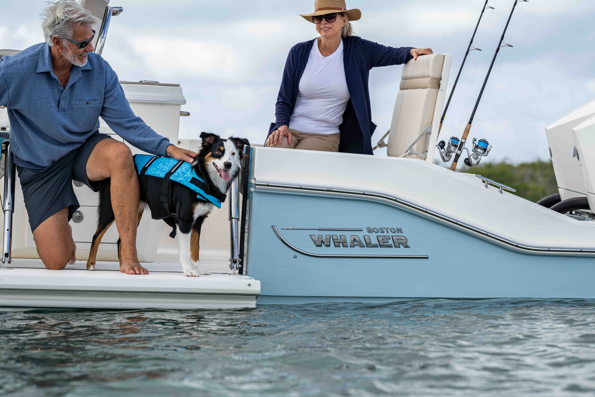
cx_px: 326
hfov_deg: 12.7
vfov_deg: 8.5
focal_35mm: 162
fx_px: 2677
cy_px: 184
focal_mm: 121
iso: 100
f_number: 5
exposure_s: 1/800
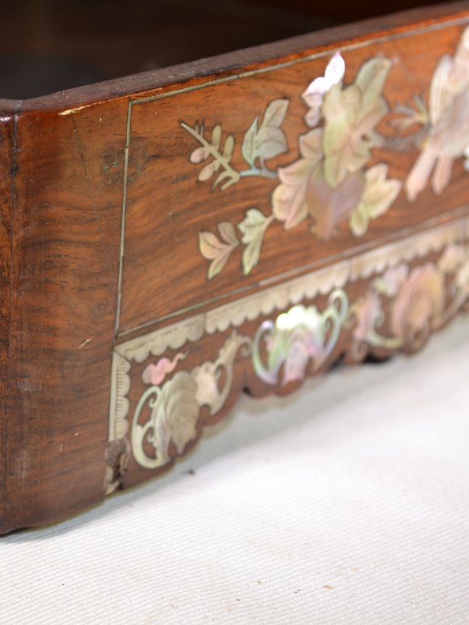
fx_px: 1734
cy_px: 313
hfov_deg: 15.2
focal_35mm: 96
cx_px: 14
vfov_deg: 20.4
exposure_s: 1/200
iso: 100
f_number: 7.1
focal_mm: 44
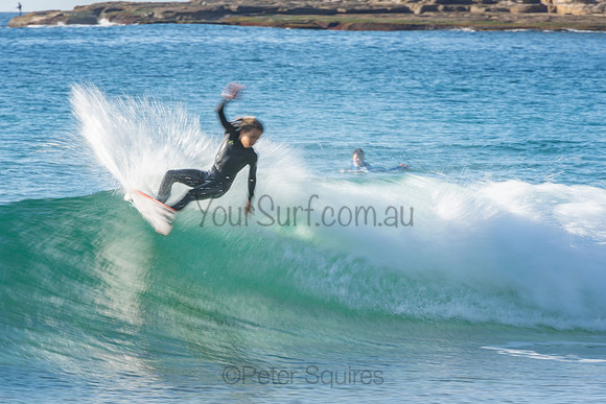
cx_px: 303
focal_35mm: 600
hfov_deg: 3.4
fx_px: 10102
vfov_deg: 2.3
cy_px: 202
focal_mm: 400
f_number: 20
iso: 100
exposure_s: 1/30
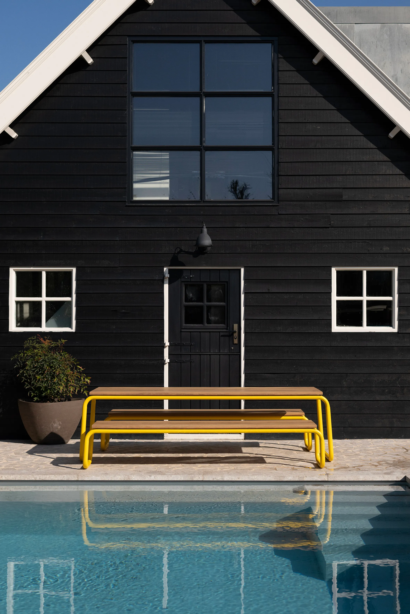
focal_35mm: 50
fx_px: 854
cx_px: 205
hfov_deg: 27.0
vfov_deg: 39.6
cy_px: 307
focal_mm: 50
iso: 800
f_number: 4.5
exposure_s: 1/12800
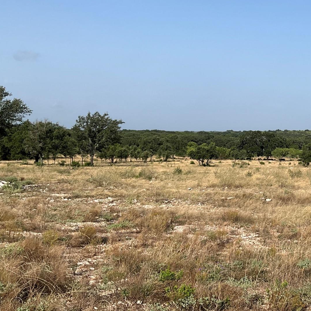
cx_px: 259
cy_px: 119
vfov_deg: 34.5
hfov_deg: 33.4
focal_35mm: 49
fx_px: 498
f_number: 1.8
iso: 25
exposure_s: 1/2538
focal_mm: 3
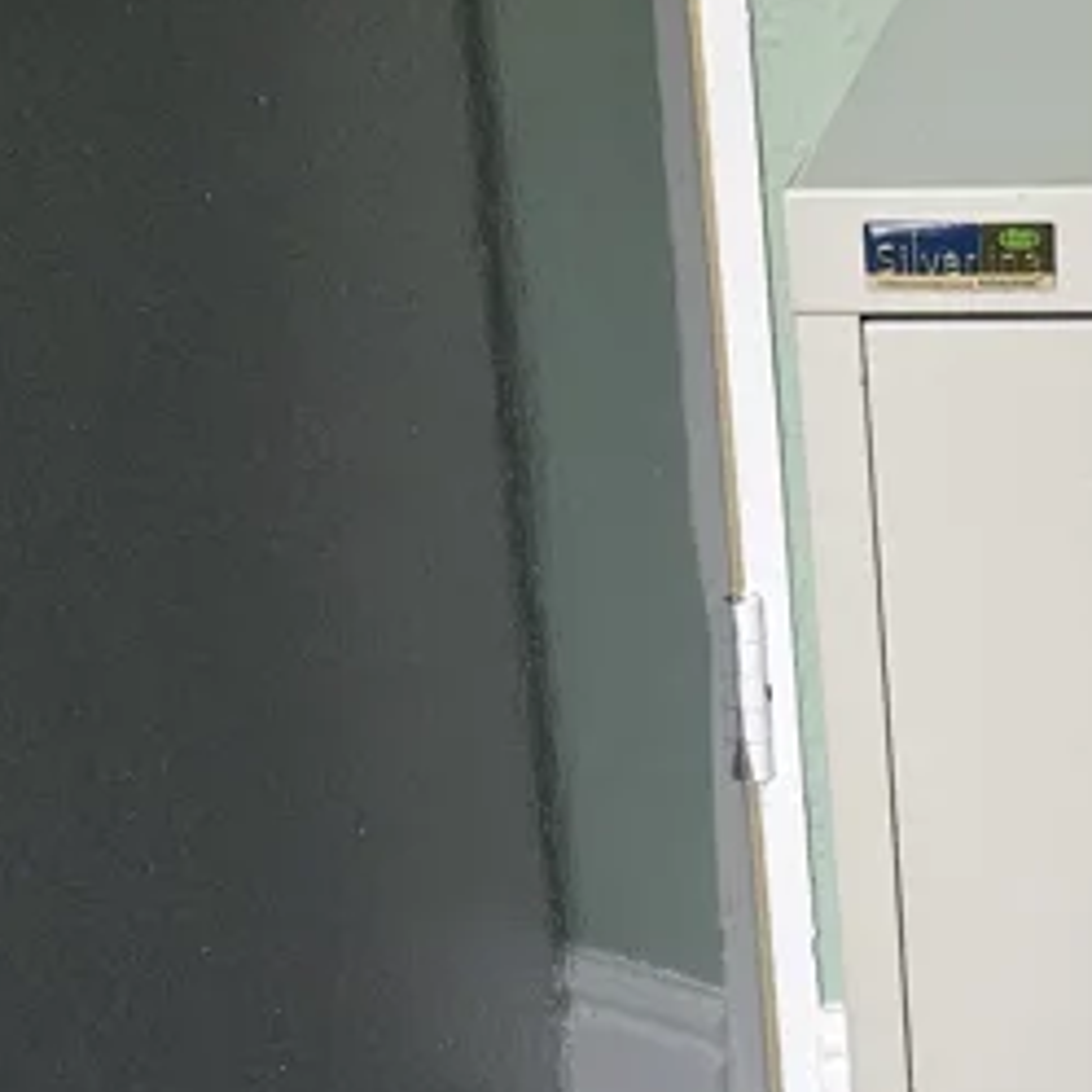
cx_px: 1298
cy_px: 831
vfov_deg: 19.8
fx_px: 3105
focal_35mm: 87
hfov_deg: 18.9
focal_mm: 5.4
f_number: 1.8
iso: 640
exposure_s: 1/200
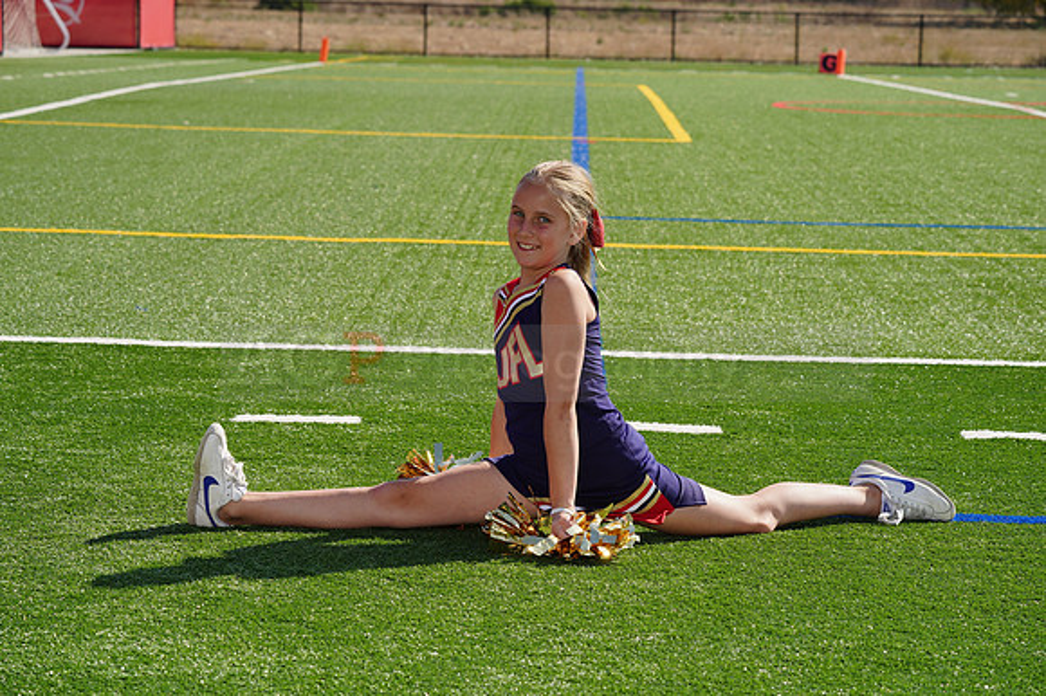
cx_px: 523
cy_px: 348
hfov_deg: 18.8
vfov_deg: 12.6
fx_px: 3165
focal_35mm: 109
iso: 100
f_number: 10
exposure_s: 1/250
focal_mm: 109
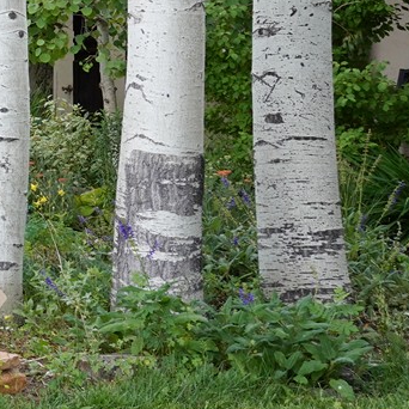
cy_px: -38
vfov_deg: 11.2
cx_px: -770
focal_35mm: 154
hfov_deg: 9.3
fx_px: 2059
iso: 400
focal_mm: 31
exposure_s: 1/100
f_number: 8
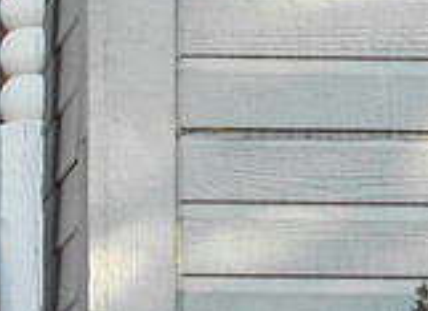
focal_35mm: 304
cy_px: 497
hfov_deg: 6.5
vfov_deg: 4.8
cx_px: -157
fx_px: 3717
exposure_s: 1/320
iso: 125
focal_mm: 70
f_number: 2.8
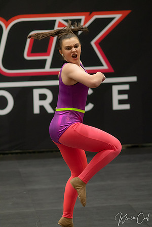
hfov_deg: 10.8
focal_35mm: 127
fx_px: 804
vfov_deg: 16.1
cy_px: 114
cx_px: 76
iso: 1600
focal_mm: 85
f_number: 2
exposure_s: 1/640
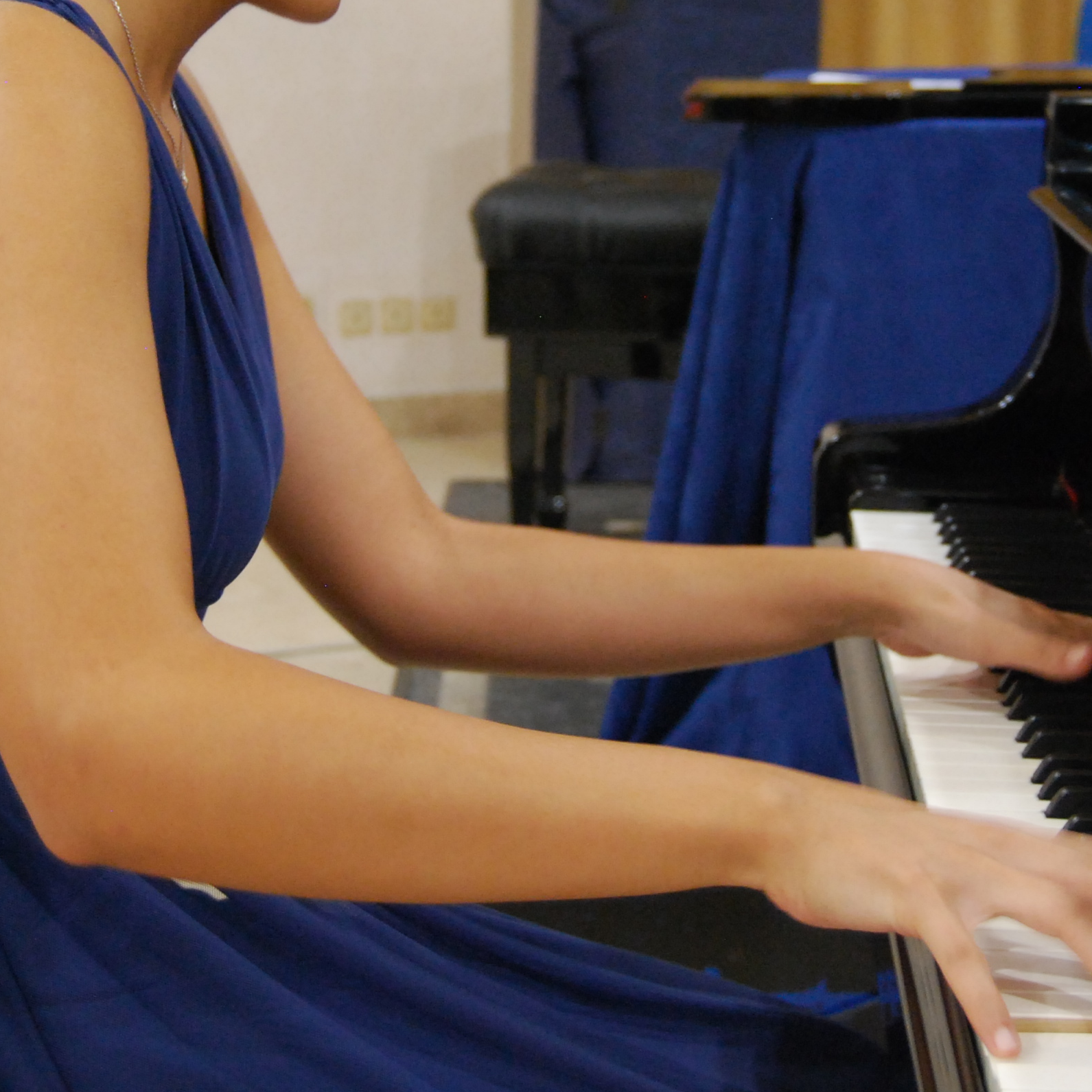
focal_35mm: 87
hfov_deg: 19.9
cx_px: 634
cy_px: 247
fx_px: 3105
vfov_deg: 19.8
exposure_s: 1/30
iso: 900
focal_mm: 28
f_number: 4.2
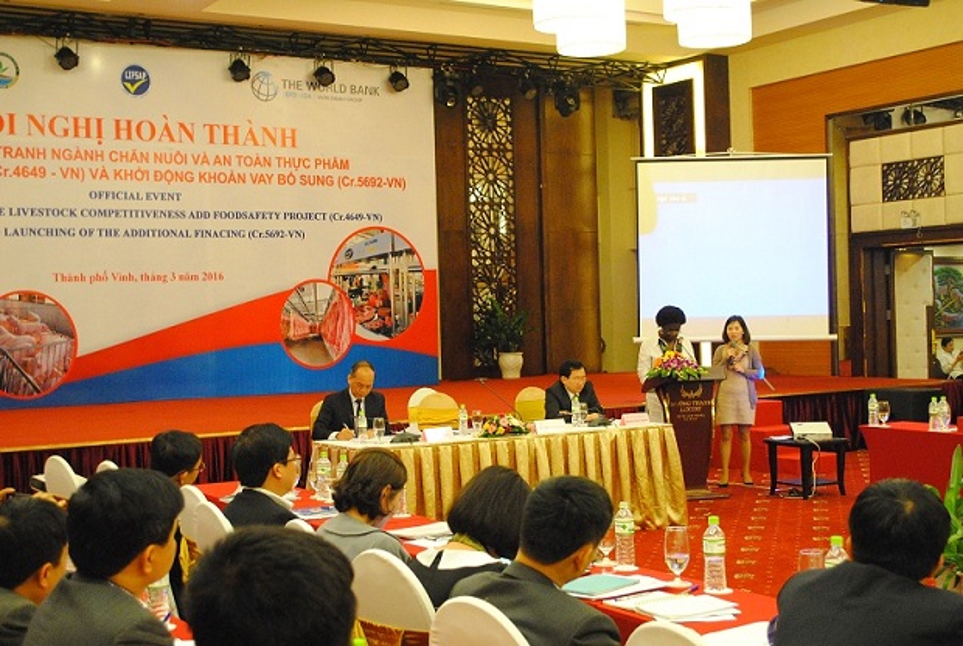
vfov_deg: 28.2
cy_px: 323
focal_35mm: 48
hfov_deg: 41.0
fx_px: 1286
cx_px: 482
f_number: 5.6
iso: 1600
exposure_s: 1/13
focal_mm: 32
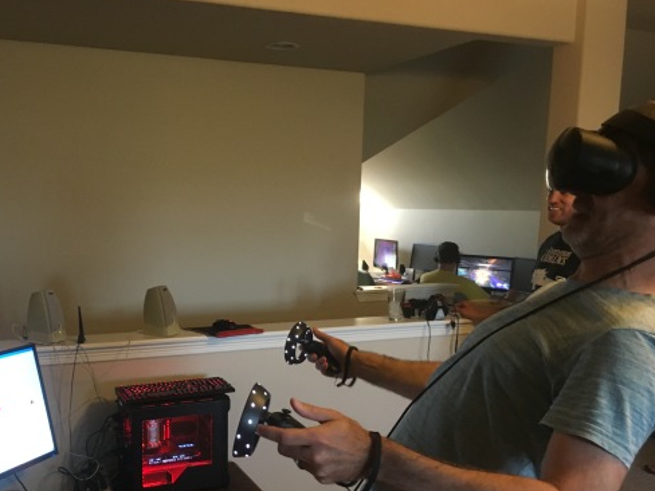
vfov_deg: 37.5
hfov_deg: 48.3
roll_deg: +0.9
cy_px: 310
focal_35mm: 38
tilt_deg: -6.8
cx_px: 231
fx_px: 719
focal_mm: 4.15
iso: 200
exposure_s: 1/24
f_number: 2.2
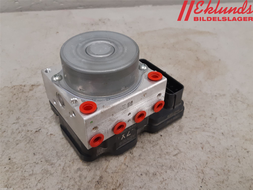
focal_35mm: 26
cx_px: 126
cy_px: 95
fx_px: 190
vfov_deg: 53.1
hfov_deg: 67.3
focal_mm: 3.93
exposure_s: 1/50
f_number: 1.7
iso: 160
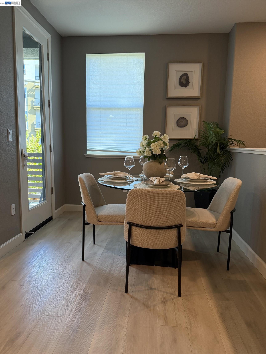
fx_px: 246
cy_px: 177
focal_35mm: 24
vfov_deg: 71.6
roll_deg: -1.6
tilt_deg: -8.5
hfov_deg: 56.8
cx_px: 133
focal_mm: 6.76
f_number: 1.78
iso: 160
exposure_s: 1/127
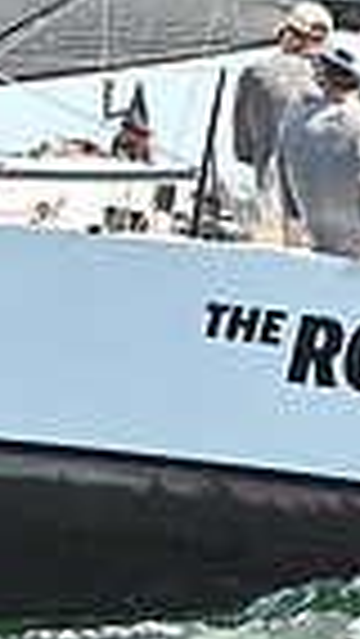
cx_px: 104
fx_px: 5949
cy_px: -11
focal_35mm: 351
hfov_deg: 3.5
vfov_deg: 6.1
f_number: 5
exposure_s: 1/1000
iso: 250
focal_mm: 82
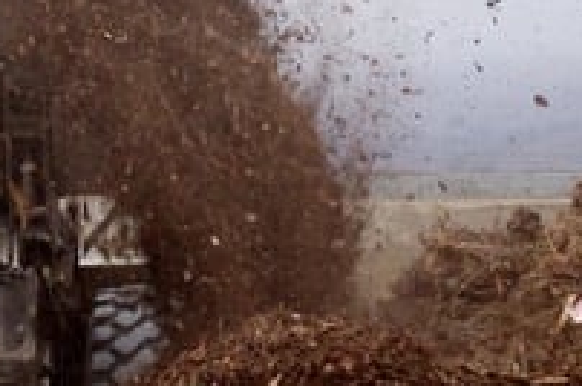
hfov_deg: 4.2
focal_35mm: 488
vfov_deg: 2.8
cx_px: 23
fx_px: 7877
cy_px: -35
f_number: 8
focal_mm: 55
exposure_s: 1/250
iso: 200
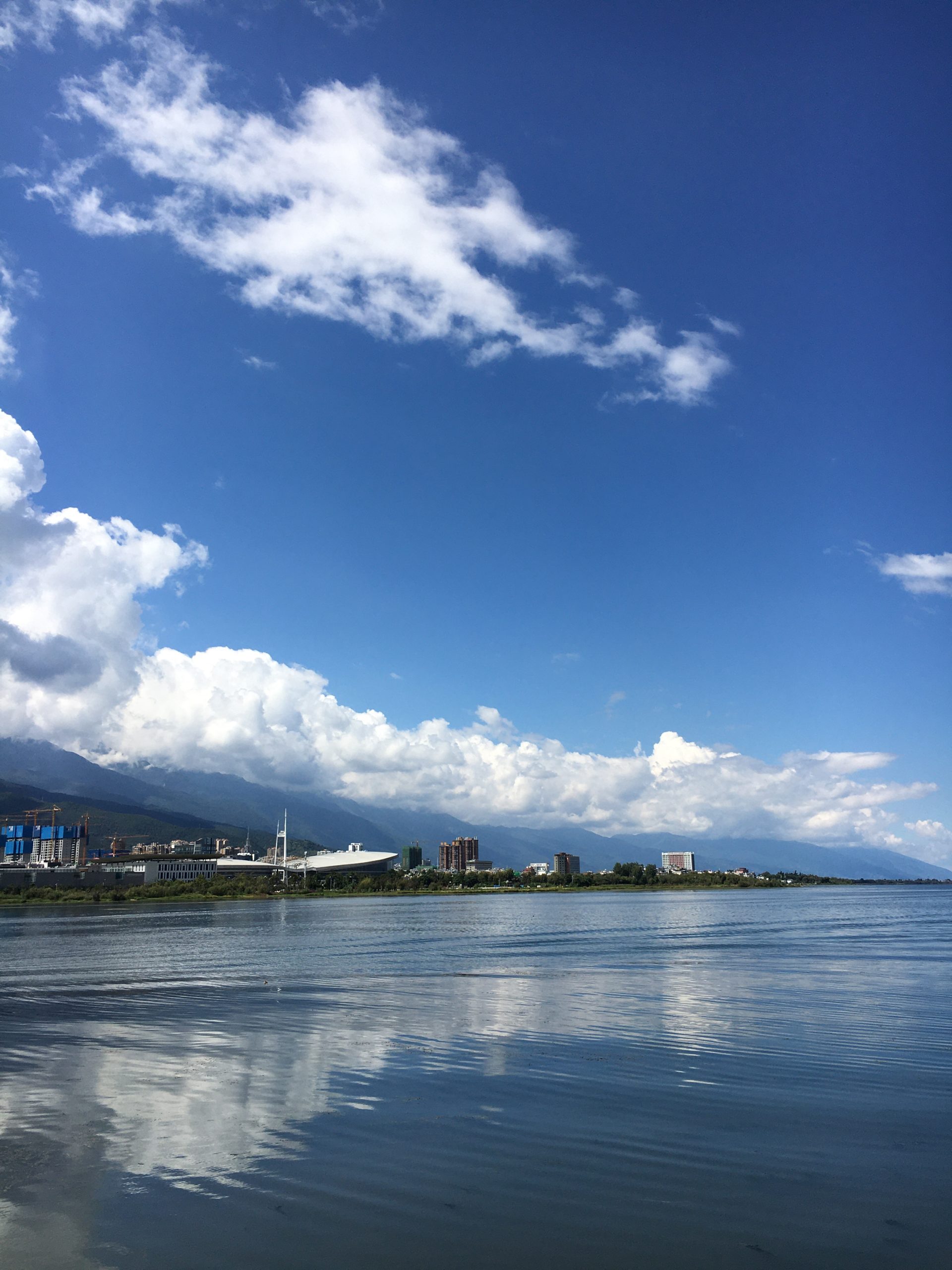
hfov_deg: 48.2
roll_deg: +0.5
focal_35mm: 29
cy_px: 635
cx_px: 476
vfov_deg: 61.7
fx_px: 1063
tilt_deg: +13.1
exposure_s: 1/2959
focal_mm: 4.15
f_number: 2.2
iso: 25
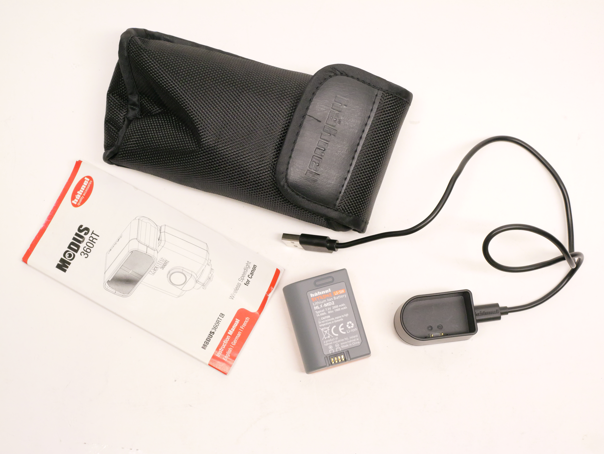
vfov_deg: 24.4
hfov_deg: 32.2
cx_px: 302
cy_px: 227
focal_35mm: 60
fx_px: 1047
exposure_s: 1/100
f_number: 8
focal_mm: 30
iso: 3200
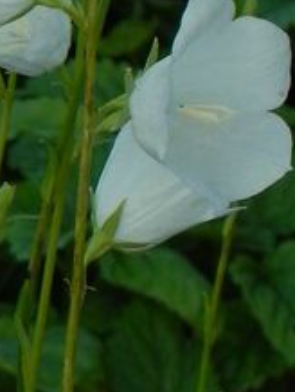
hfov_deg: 2.2
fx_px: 7644
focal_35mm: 674
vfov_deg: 2.9
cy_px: 22
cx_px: -106
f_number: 5
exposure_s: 1/320
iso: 160
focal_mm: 32.7
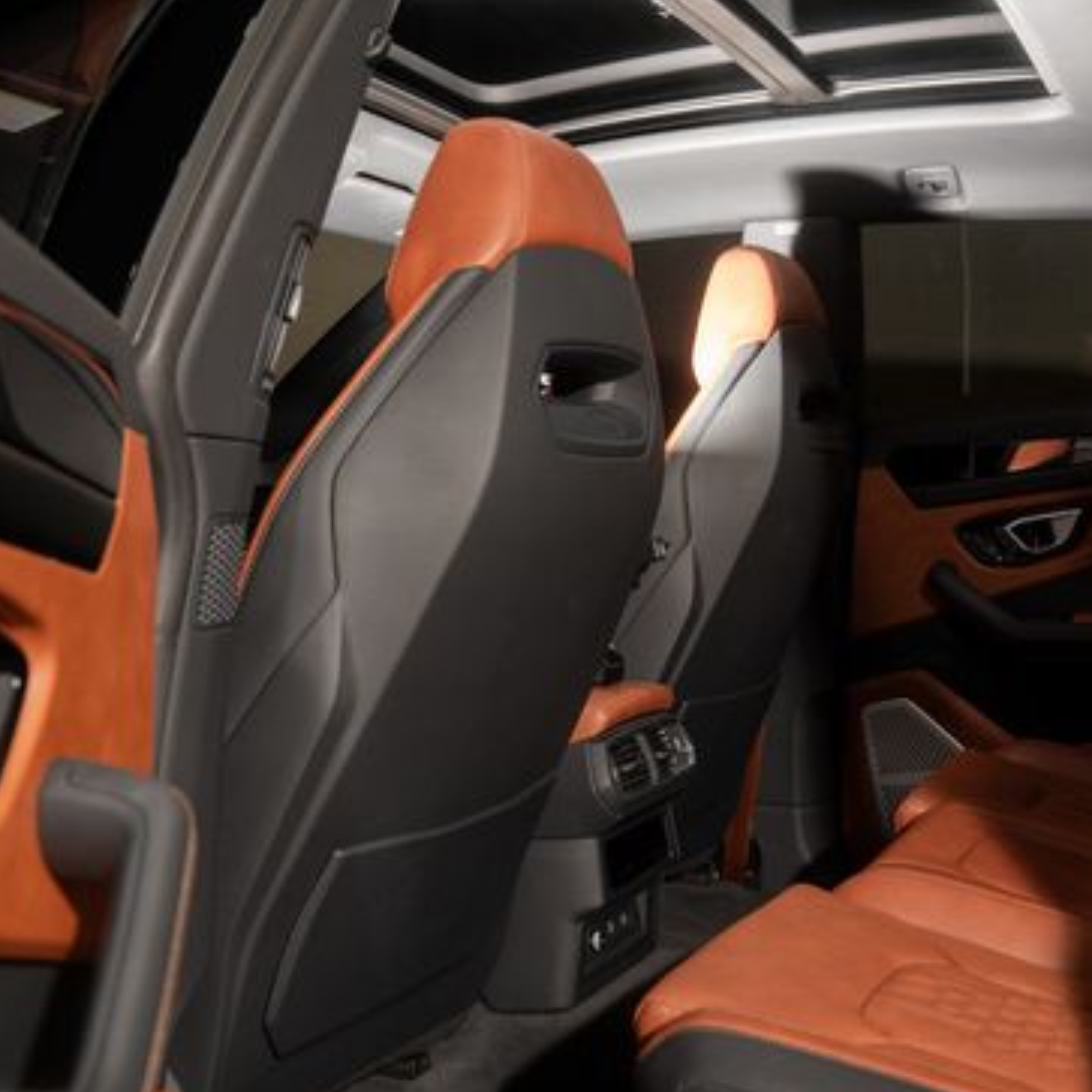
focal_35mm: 42
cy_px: 495
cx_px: 641
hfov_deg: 39.9
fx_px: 1499
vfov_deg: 40.0
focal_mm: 28
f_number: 4.5
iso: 400
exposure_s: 1/50
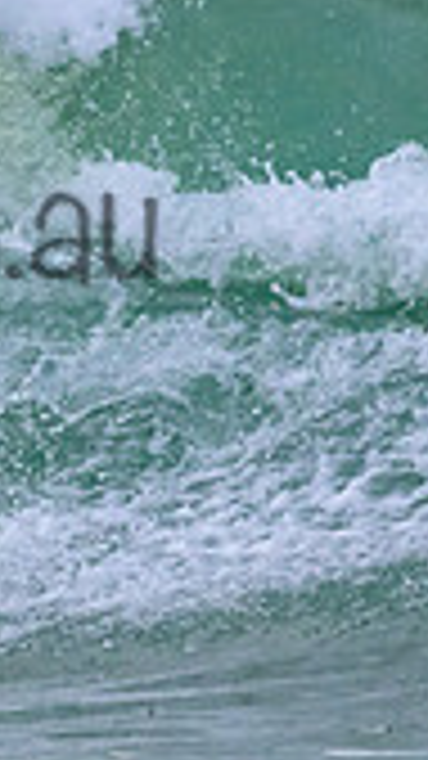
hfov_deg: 0.6
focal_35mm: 2153
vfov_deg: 1.0
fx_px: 43460
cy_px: 175
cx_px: -320
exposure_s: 1/2500
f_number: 5.6
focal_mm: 400
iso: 800
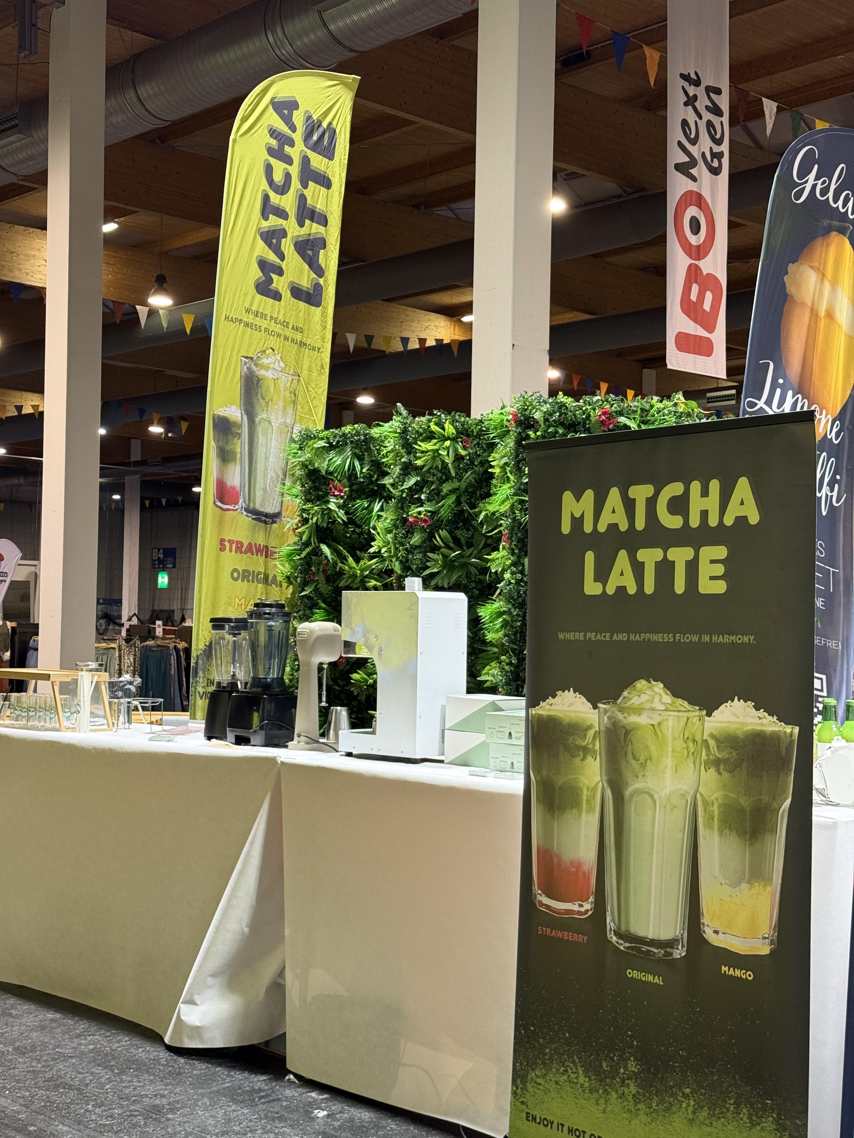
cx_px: 427
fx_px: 1579
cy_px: 569
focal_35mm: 48
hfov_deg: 30.3
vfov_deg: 39.7
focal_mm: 6.76
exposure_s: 1/50
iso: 200
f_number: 1.78
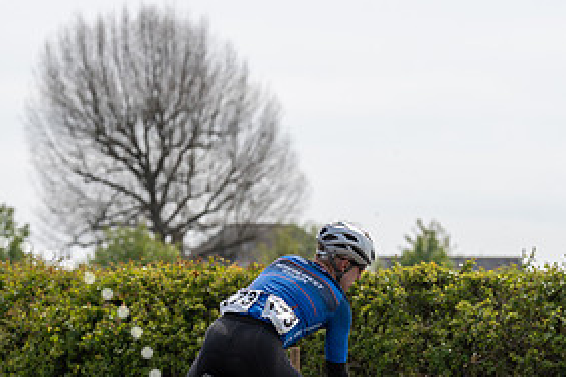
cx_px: 292
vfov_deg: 5.4
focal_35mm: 252
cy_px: 322
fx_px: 3960
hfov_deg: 8.2
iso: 125
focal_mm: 122
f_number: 5
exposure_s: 1/1000
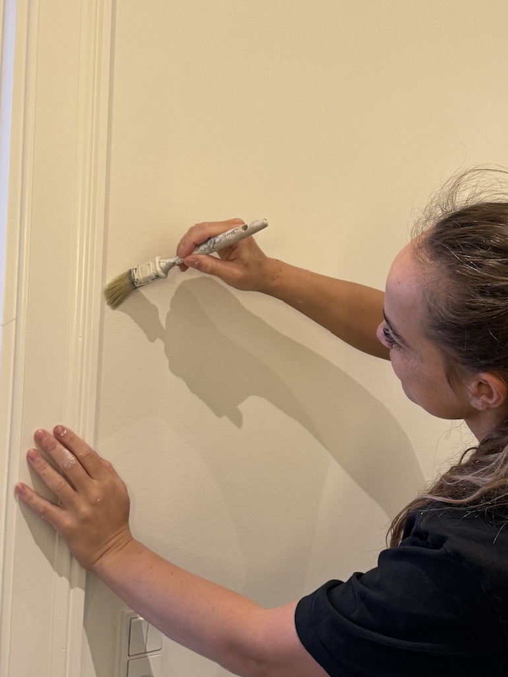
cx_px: 322
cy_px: 313
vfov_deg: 39.6
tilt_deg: -0.7
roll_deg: -3.7
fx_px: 939
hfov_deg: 30.1
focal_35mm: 48
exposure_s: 1/50
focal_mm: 6.76
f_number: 1.78
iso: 200
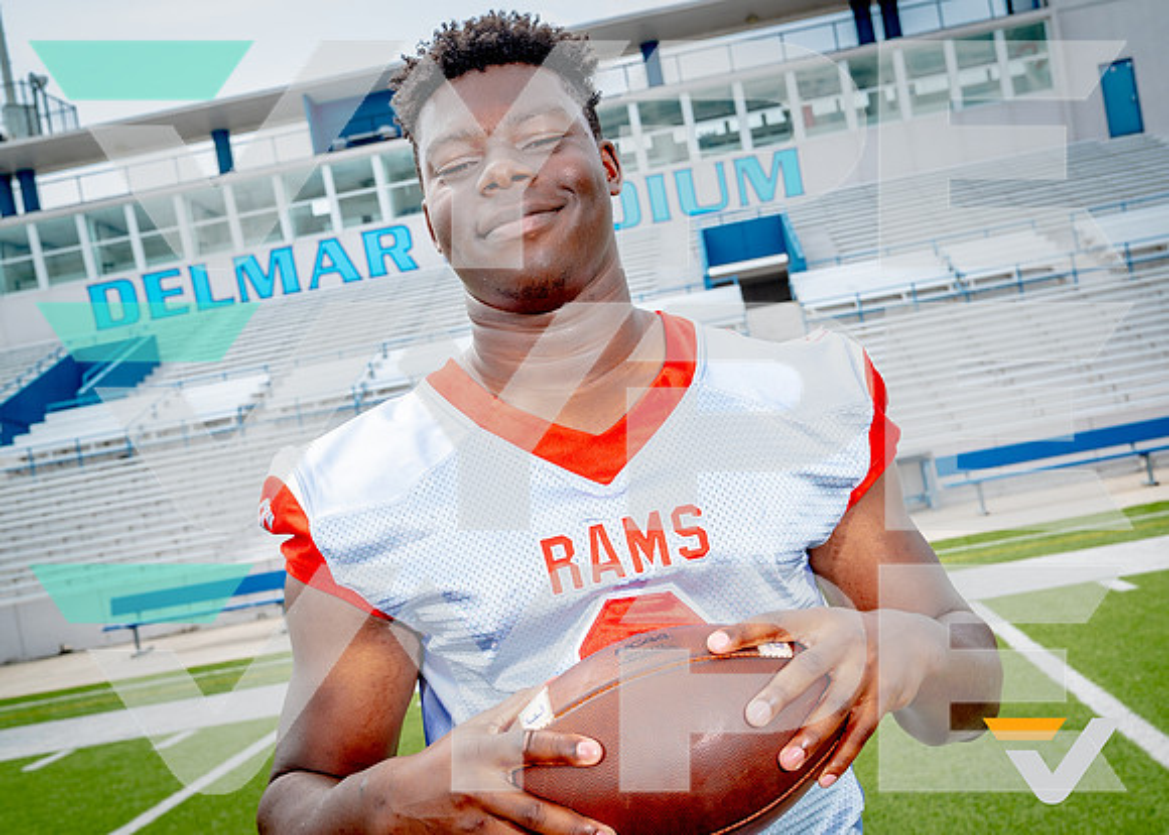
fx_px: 1418
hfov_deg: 44.8
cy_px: 470
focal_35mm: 43
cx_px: 614
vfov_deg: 32.8
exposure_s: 1/125
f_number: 8
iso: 100
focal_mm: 34
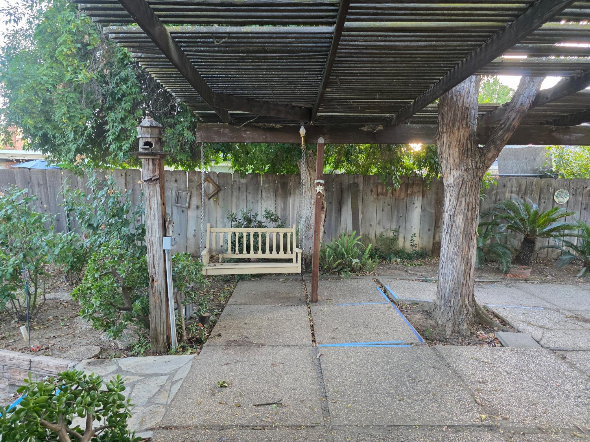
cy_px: 221
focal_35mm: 23
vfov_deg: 58.9
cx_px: 295
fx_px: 392
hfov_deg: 73.9
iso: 250
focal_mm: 6.3
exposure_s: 1/120
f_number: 1.7
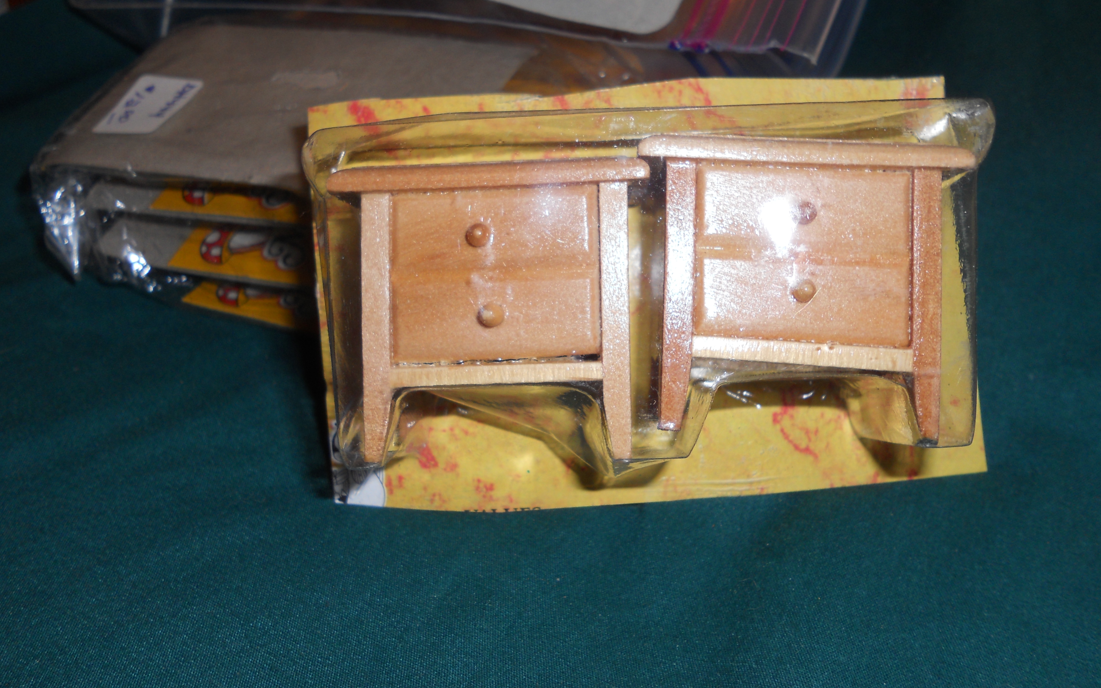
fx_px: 1020
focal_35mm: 34
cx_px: 551
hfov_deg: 56.7
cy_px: 301
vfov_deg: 37.2
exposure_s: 1/25
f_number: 8.8
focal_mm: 5.8
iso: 80
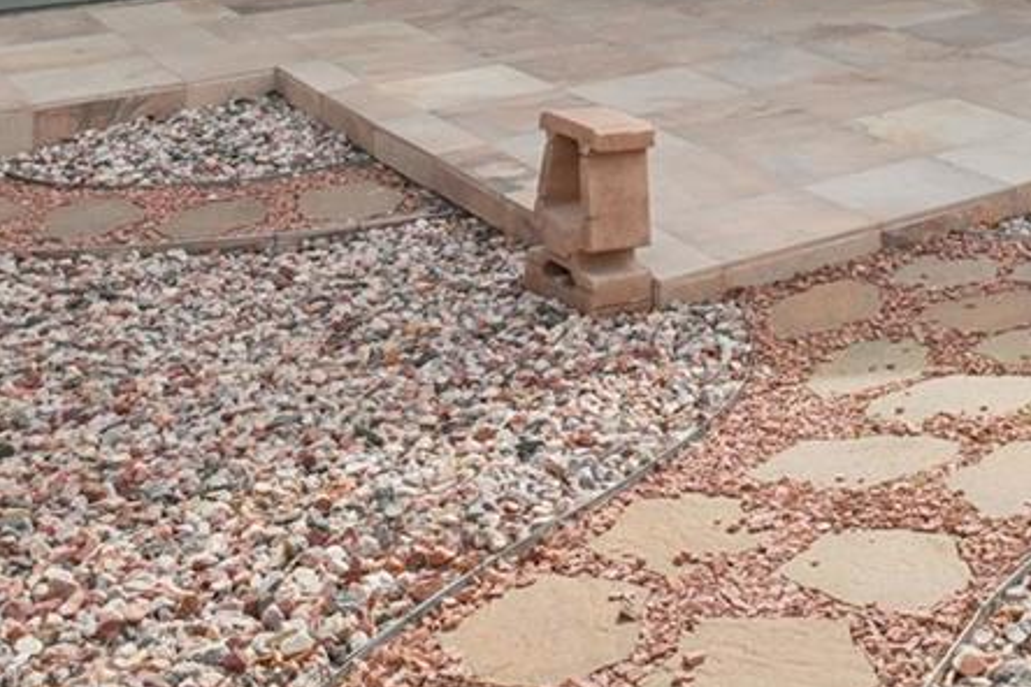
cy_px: -279
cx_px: 1073
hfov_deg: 33.2
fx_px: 1546
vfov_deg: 21.8
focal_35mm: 54
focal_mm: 10
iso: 400
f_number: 8
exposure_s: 1/1000
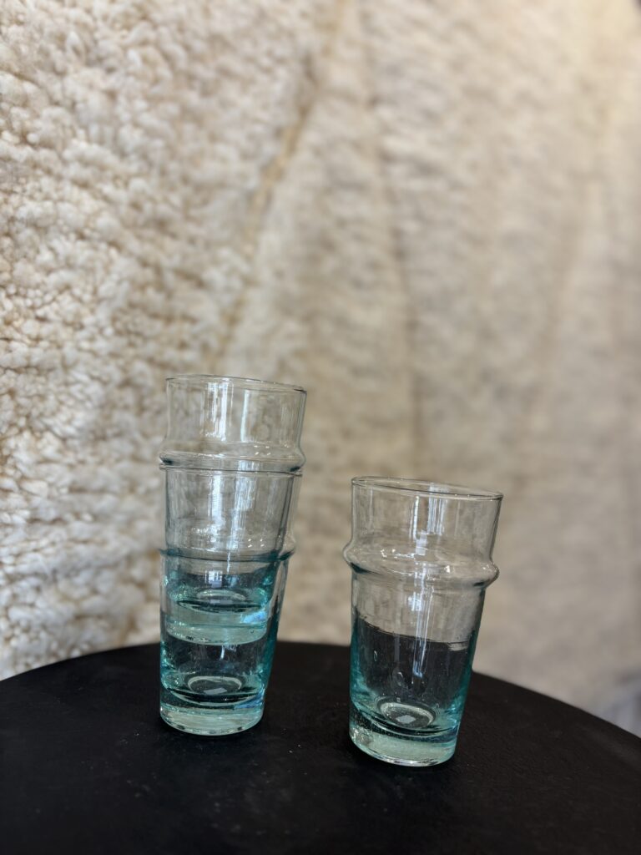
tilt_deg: -0.1
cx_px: 320
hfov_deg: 53.1
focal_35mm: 26
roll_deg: -6.0
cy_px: 428
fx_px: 642
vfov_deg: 67.3
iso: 80
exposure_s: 1/50
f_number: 1.6
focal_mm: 5.96
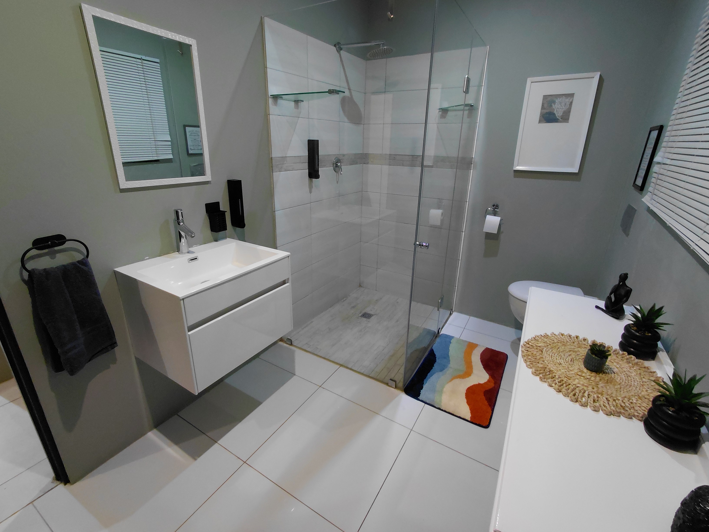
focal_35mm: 16
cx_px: 354
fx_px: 328
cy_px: 266
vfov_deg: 78.1
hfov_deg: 94.5
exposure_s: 1/33.3
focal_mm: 1.64
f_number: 2.2
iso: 200
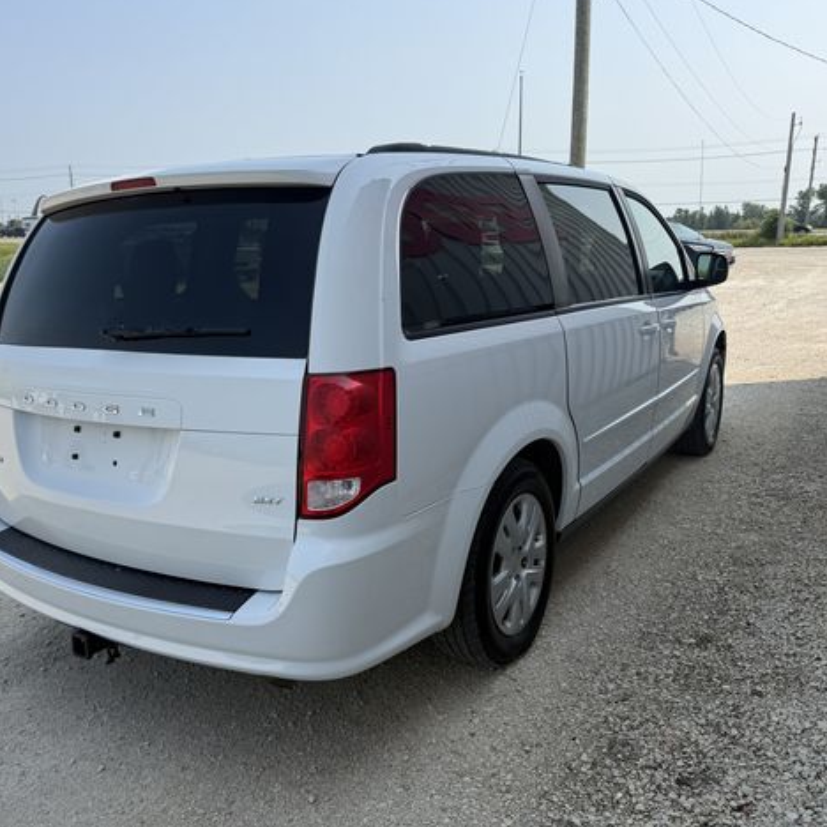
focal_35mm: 29
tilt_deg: -11.3
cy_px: 415
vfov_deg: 55.6
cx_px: 336
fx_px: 784
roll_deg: +0.3
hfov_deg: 55.3
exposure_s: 1/4405
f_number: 1.78
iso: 80
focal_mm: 6.76
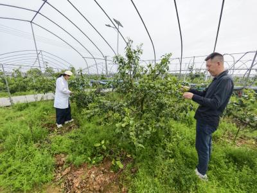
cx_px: 128
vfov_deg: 94.5
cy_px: 96
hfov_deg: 110.5
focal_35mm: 12
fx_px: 89
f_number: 2
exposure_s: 1/1300
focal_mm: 1.82
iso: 50
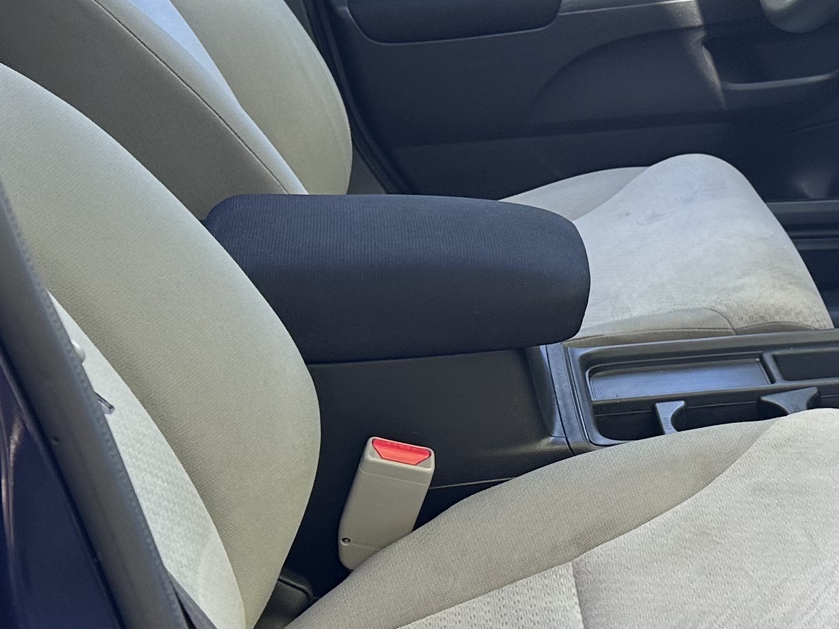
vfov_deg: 18.6
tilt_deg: -19.3
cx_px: 1011
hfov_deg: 22.7
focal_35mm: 79
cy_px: 221
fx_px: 1915
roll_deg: +1.2
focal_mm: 6.86
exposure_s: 1/121
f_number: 1.78
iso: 80
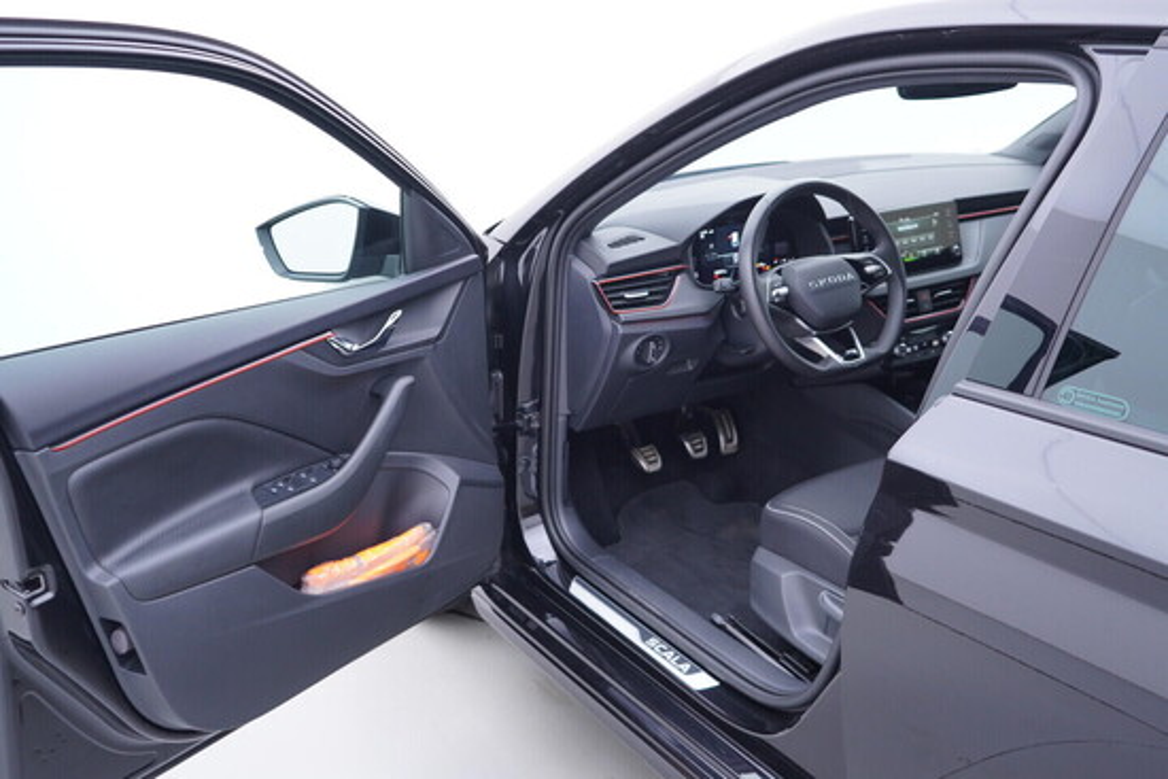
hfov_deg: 53.1
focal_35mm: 36
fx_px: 1168
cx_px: 584
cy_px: 390
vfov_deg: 36.9
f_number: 2.8
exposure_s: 1/40
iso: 200
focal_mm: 24
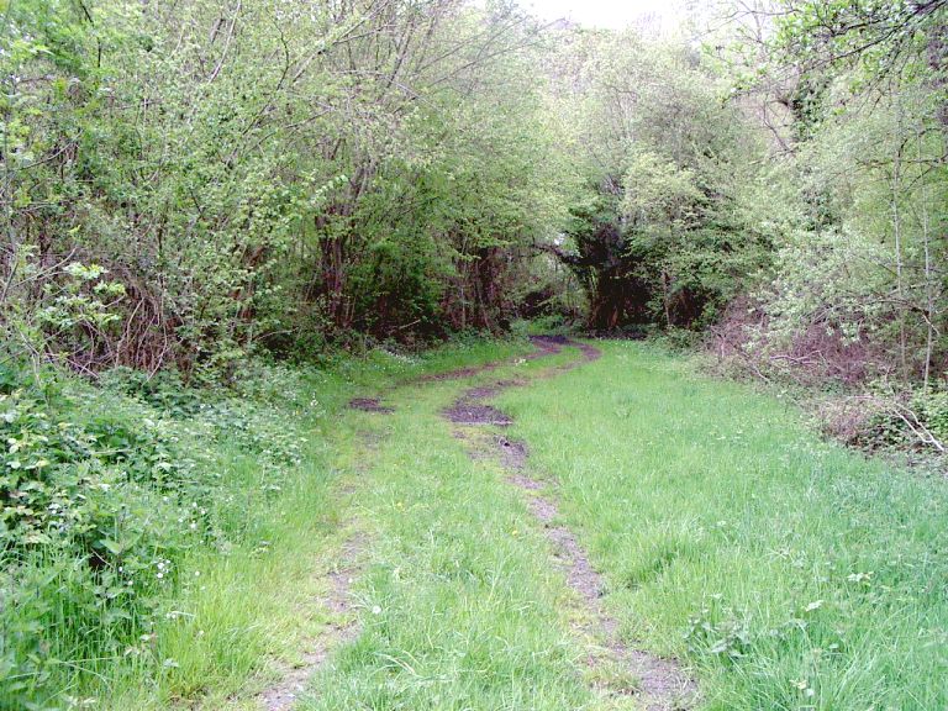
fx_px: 1041
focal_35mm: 38
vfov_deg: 37.7
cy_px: 356
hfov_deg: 49.0
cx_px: 474
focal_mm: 5.8
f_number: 4.8
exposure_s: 1/80
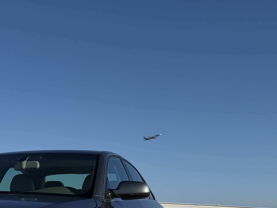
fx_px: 512
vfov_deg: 21.6
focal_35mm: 64
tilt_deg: -1.7
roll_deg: -0.6
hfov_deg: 28.3
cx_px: -2
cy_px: 238
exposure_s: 1/6711
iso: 80
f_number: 1.78
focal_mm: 6.76
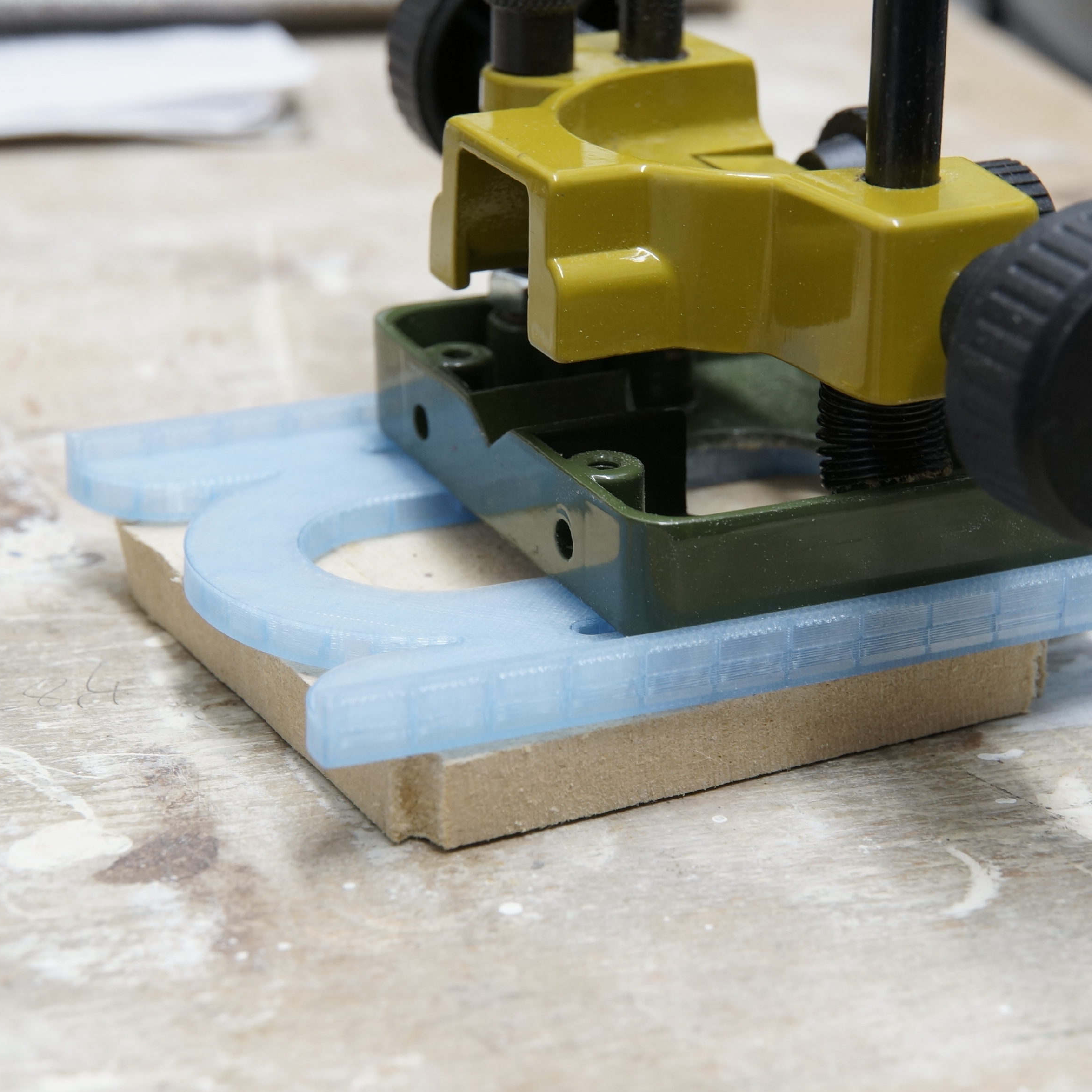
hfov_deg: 17.6
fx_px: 3521
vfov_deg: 17.6
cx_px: 645
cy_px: 543
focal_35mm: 99
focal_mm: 51
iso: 400
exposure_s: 1/20
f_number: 7.1
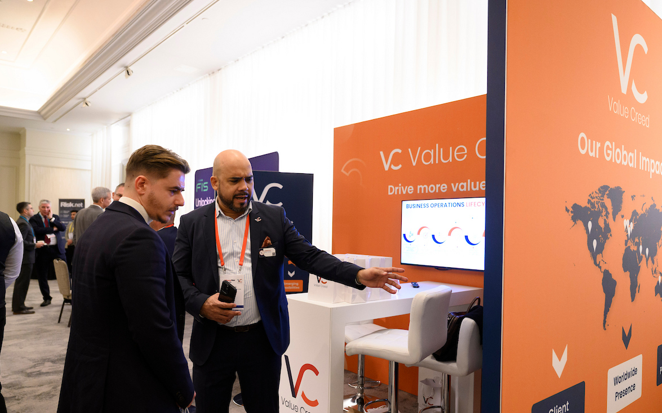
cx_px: 334
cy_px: 223
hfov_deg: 69.4
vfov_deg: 46.7
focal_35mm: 27
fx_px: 478
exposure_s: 1/160
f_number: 3.2
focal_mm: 25.5
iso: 3200
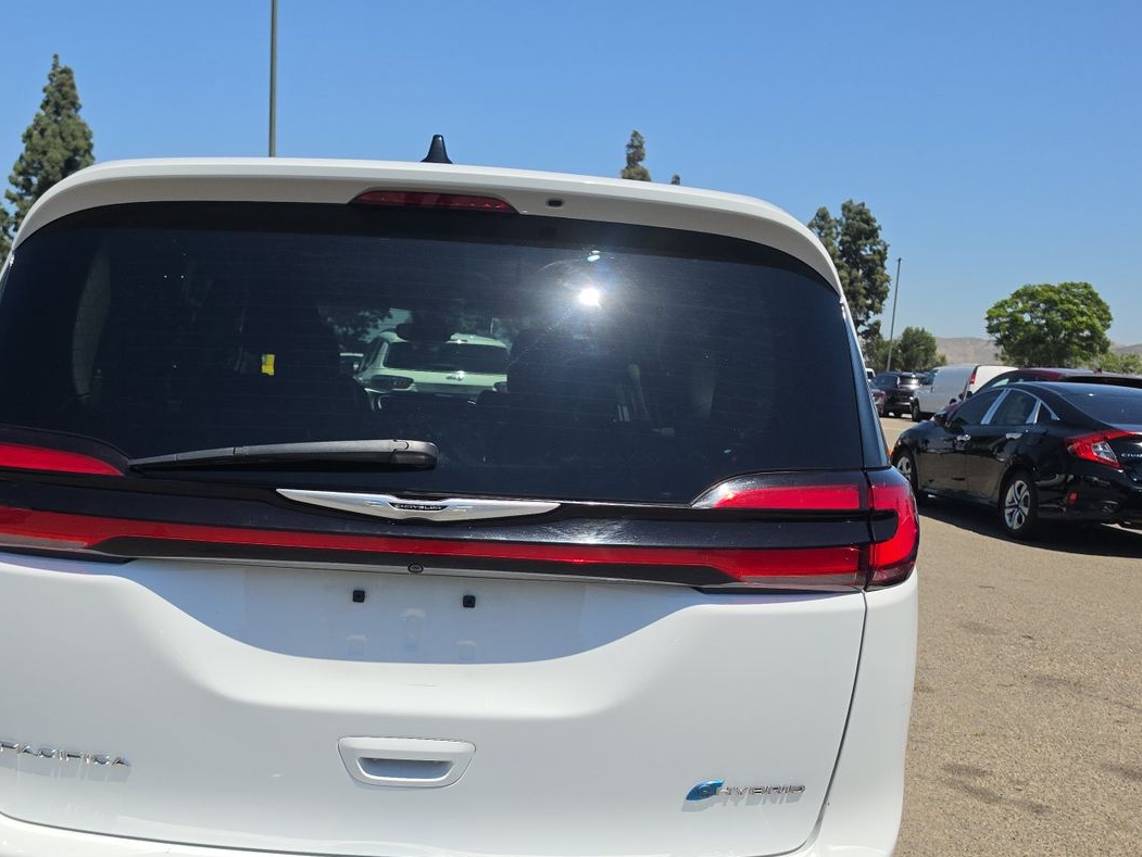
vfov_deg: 40.2
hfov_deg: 52.0
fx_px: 1155
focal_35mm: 35
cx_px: 424
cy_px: 577
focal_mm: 6.5
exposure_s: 1/7940
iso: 42
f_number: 1.4
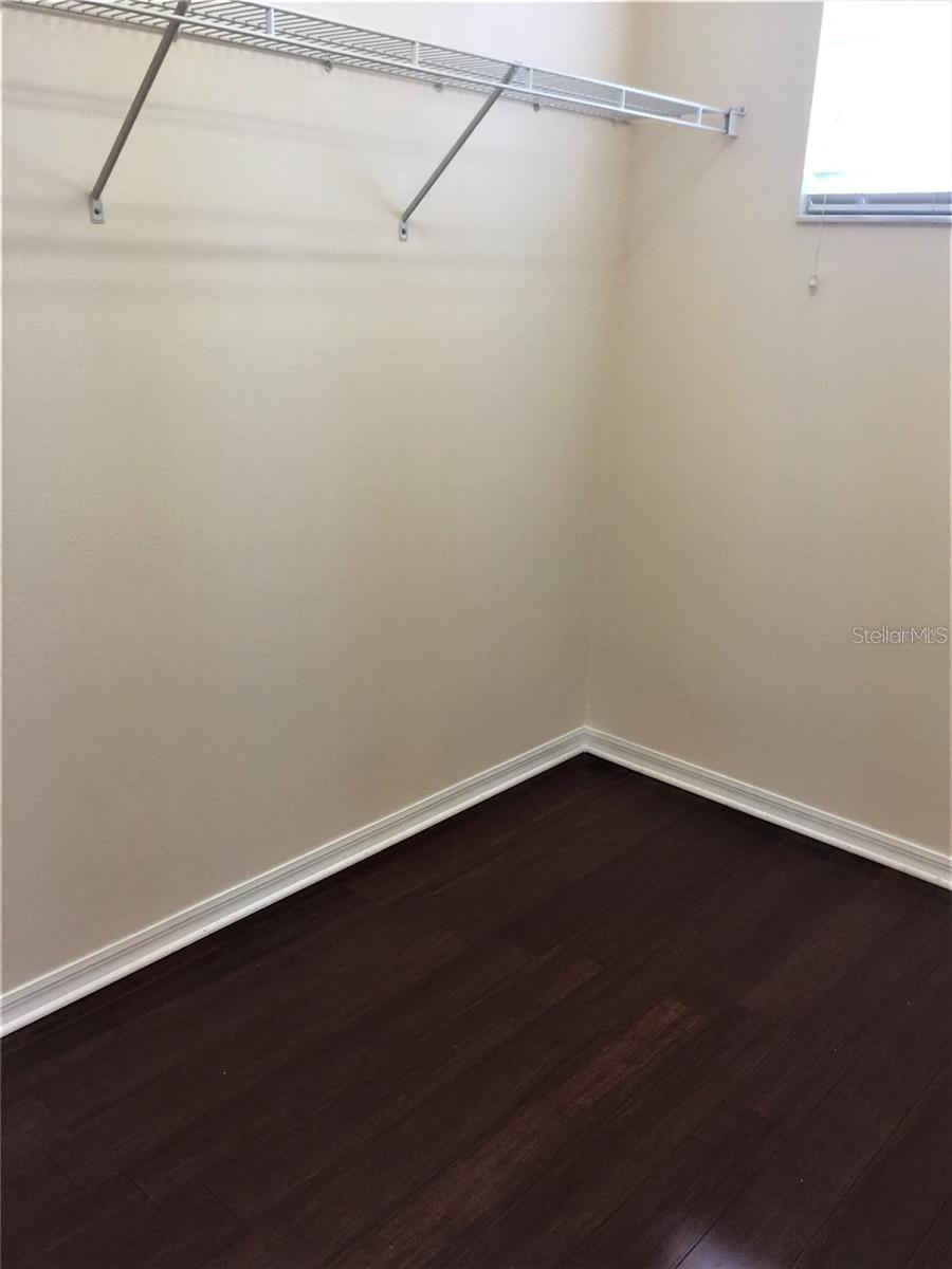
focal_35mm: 29
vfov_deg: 61.7
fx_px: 1063
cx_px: 476
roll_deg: -1.7
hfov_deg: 48.2
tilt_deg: -17.8
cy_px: 634
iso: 50
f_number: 2.2
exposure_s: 1/17
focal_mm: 4.15
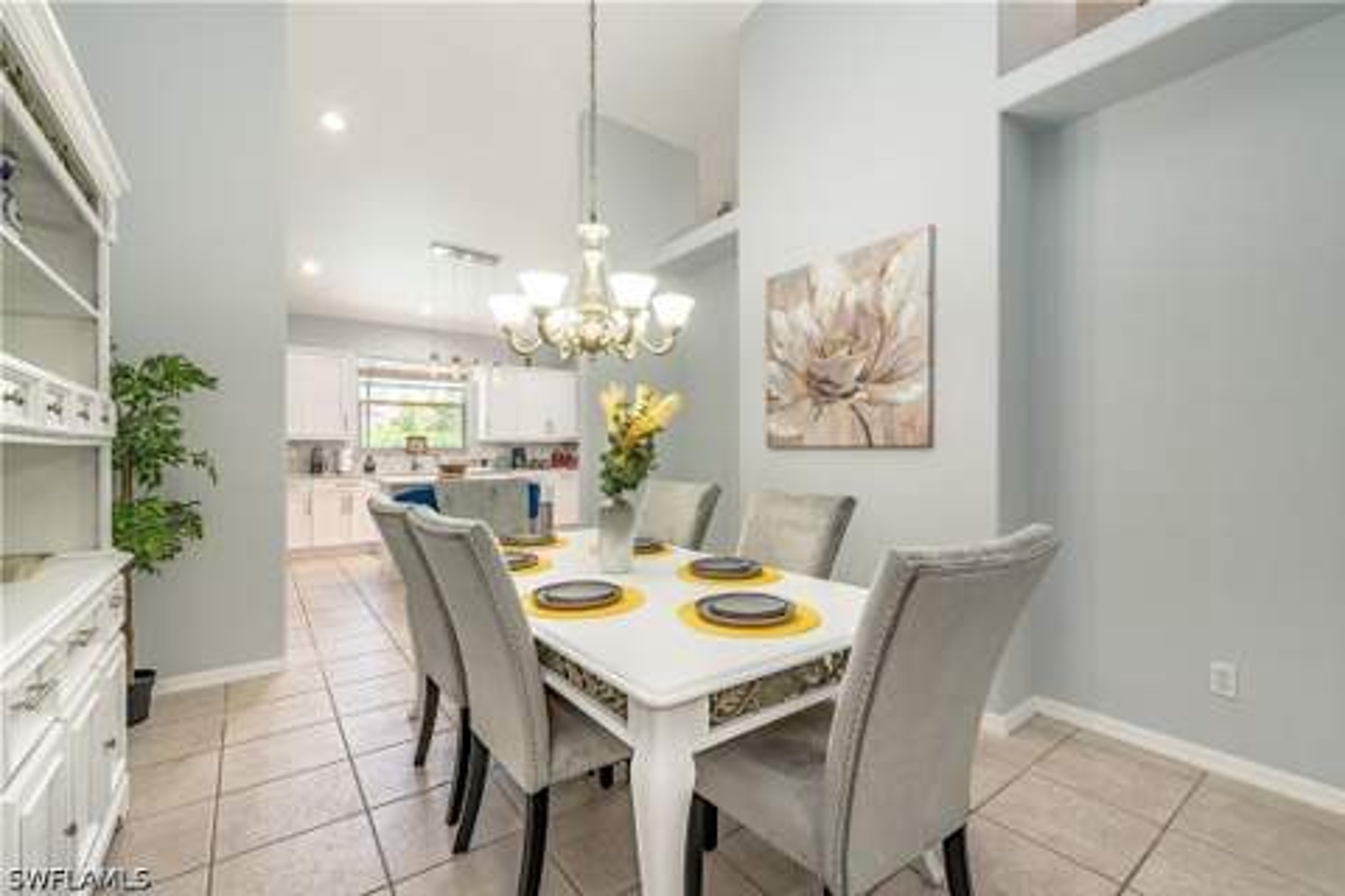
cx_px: 672
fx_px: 560
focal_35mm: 15
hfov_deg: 100.4
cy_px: 448
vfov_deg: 77.3
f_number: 9
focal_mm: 15
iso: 100
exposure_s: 1
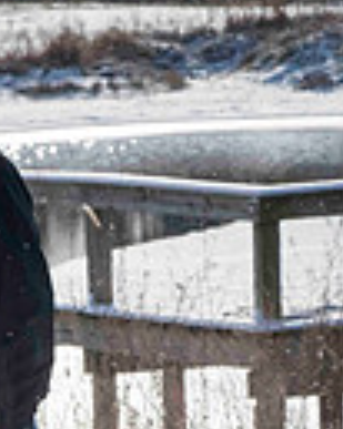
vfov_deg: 5.6
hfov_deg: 4.5
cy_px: 725
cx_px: -133
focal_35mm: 344
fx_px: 4370
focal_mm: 105
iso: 640
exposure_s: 1/1000
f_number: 16
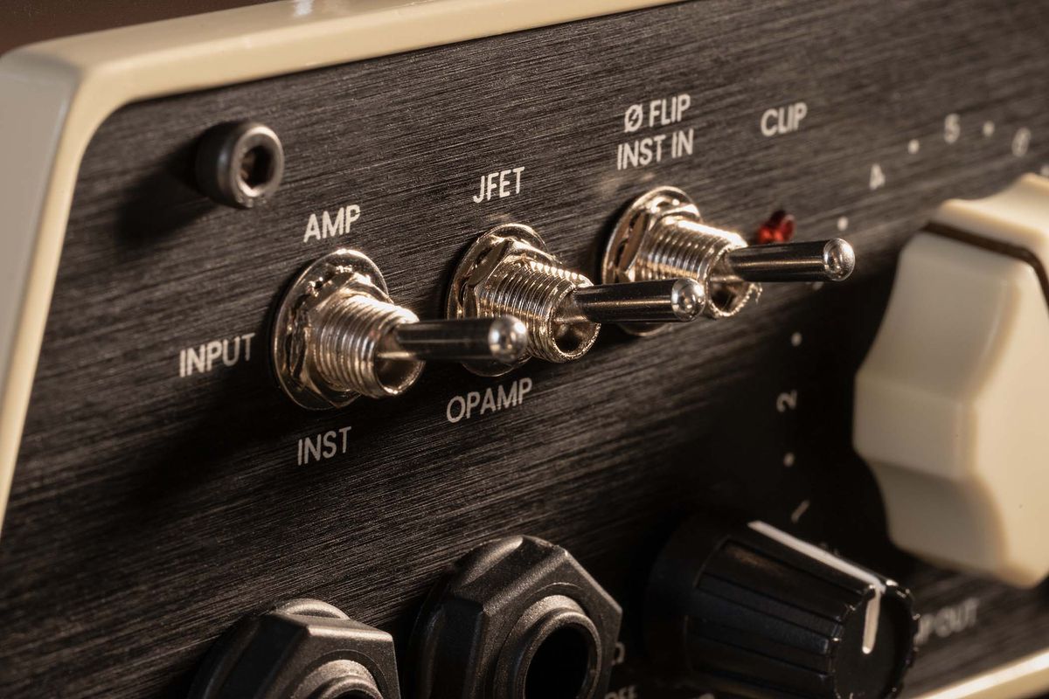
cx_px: 524
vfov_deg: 11.4
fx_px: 3496
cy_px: 350
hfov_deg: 17.1
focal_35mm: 120
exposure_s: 1/15
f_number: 6.3
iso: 640
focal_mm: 120
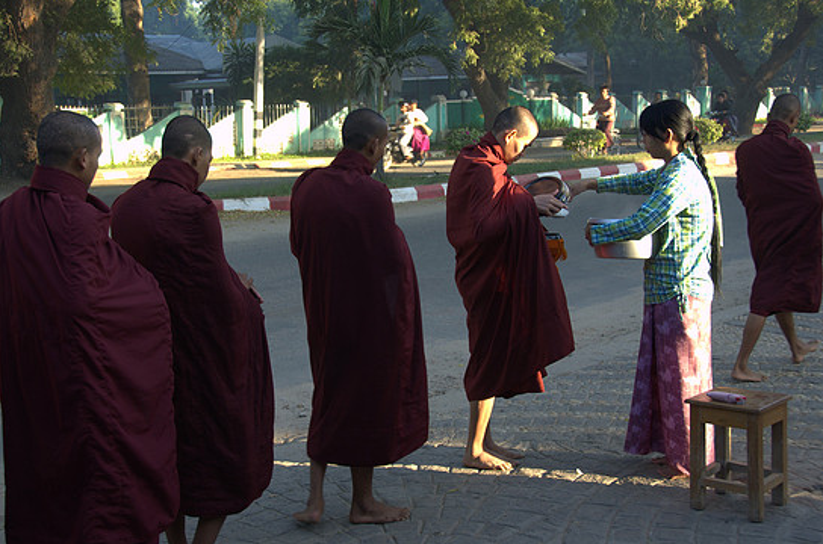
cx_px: 389
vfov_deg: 27.1
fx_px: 1130
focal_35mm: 50
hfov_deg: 40.0
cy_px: 255
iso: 200
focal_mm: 31
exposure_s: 1/100
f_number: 5
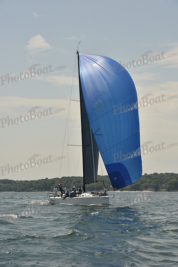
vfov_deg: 28.8
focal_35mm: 70
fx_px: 519
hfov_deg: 19.5
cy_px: 134
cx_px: 89
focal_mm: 70
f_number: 8
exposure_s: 1/640
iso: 250
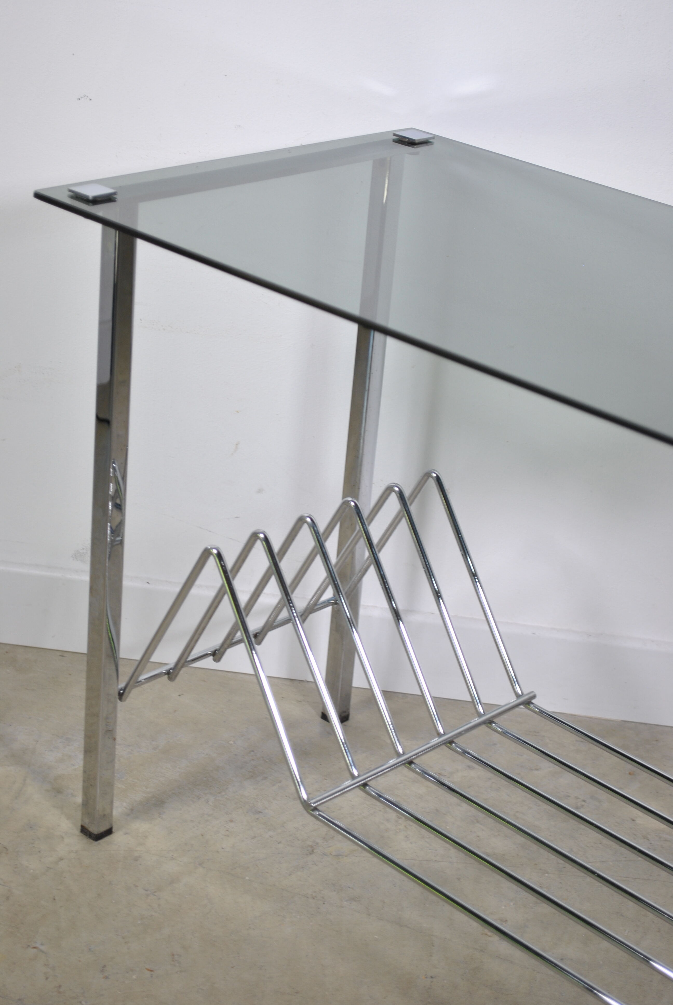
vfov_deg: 29.2
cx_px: 336
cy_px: 502
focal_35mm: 69
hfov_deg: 19.8
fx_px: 1929
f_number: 5.3
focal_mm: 46
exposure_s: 1/50
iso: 200
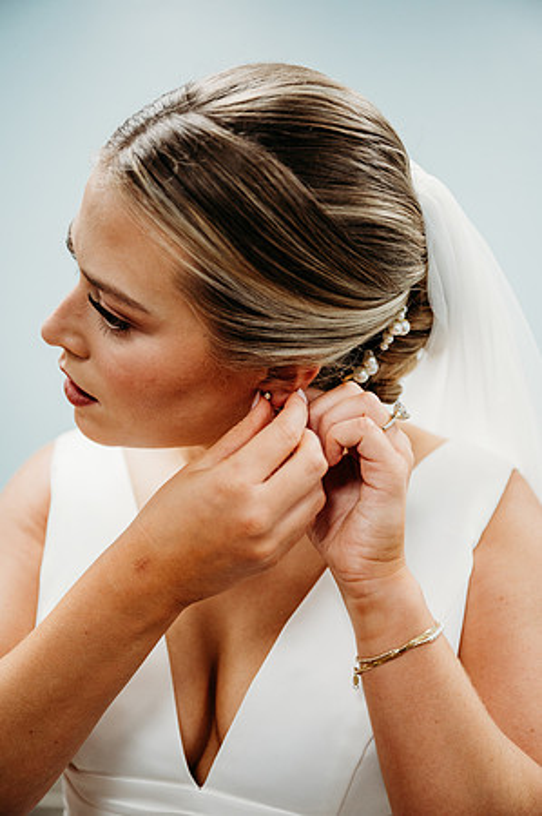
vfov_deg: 47.5
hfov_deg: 32.6
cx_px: 271
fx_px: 928
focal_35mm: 41
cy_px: 408
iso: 2000
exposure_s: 1/320
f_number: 3.2
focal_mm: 41
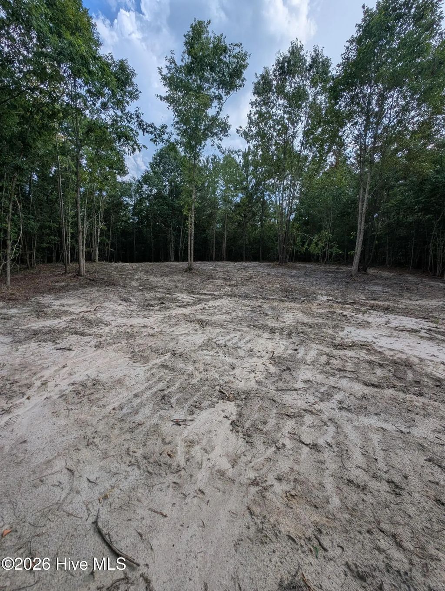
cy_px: 296
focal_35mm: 12
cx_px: 222
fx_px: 205
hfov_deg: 94.6
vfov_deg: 110.5
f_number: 1.95
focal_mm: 2.23
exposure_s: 1/2538
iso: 42
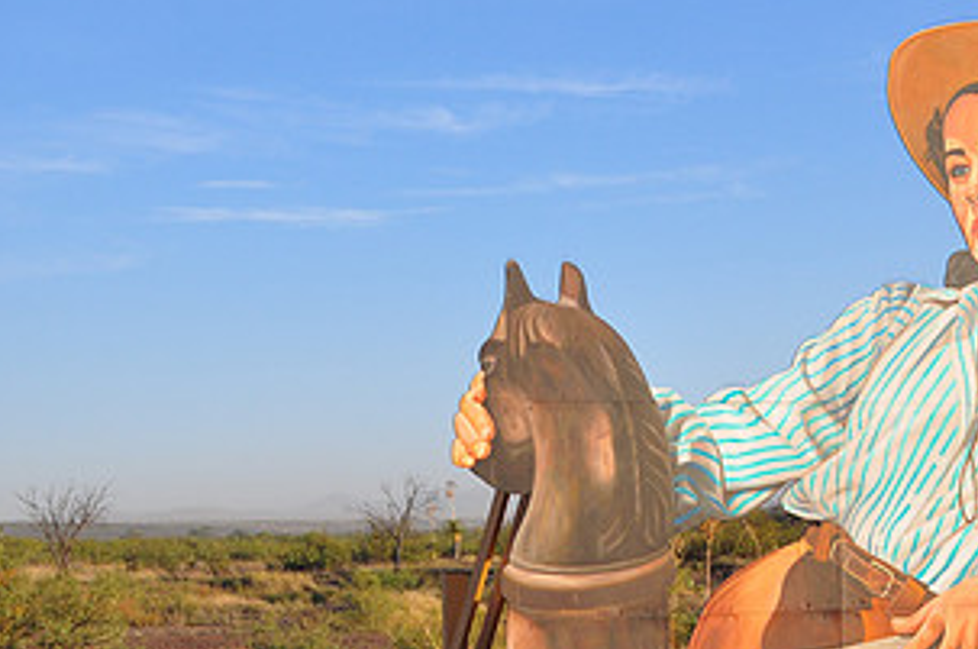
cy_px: 441
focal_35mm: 89
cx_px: 926
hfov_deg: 22.2
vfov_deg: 15.3
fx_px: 2413
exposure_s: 1/160
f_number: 11
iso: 200
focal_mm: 31
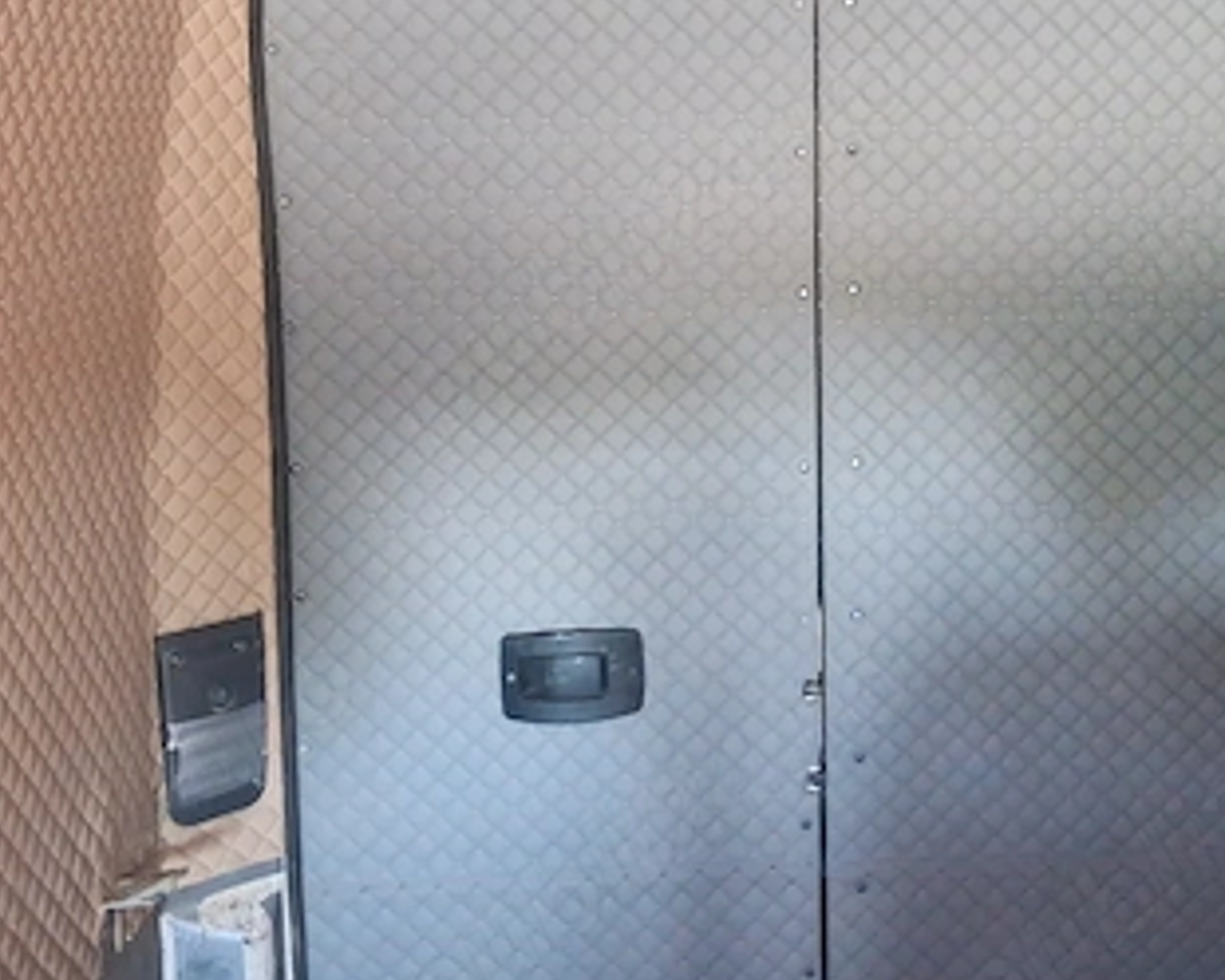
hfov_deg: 35.8
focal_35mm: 51
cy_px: 281
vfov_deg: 29.3
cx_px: 929
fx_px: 1849
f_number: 1.8
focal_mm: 4
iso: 1600
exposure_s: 1/10
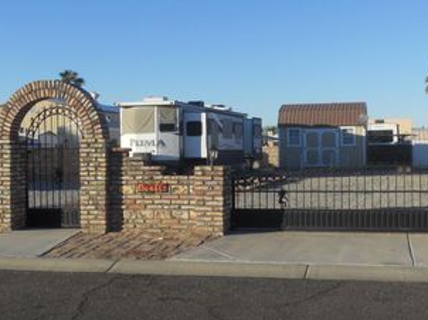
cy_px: 152
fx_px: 655
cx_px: 257
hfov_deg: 36.1
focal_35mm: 53
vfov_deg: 27.5
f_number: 3.5
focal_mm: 5.8
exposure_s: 1/640
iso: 80
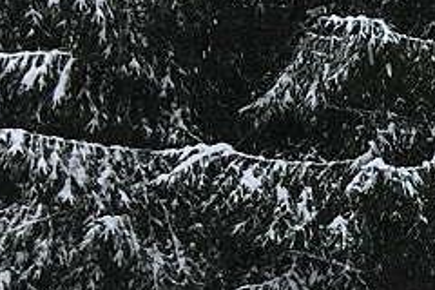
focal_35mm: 201
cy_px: 196
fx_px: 2429
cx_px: 1392
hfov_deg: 8.3
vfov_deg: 6.8
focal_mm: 4.15
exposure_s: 1/242
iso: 25
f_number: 2.2
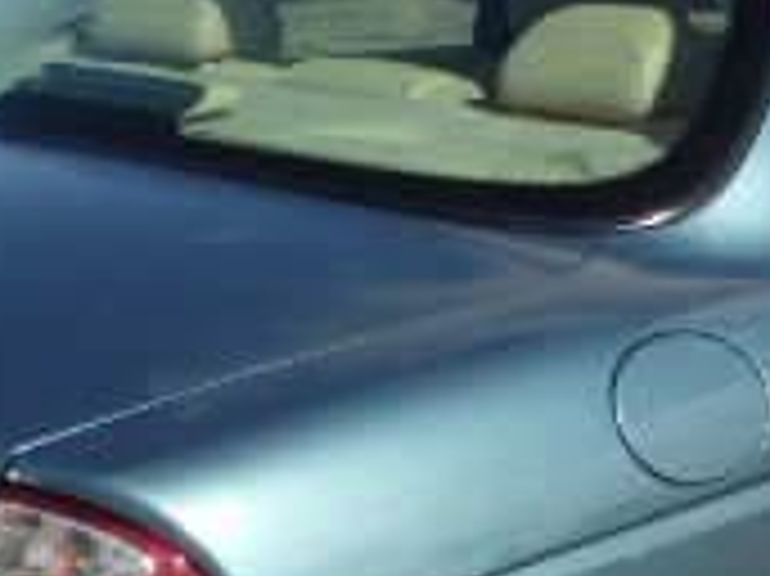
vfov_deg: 10.8
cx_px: 617
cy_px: 711
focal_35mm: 135
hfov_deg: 14.5
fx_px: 3001
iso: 125
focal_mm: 6.4
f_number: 13
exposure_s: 1/100
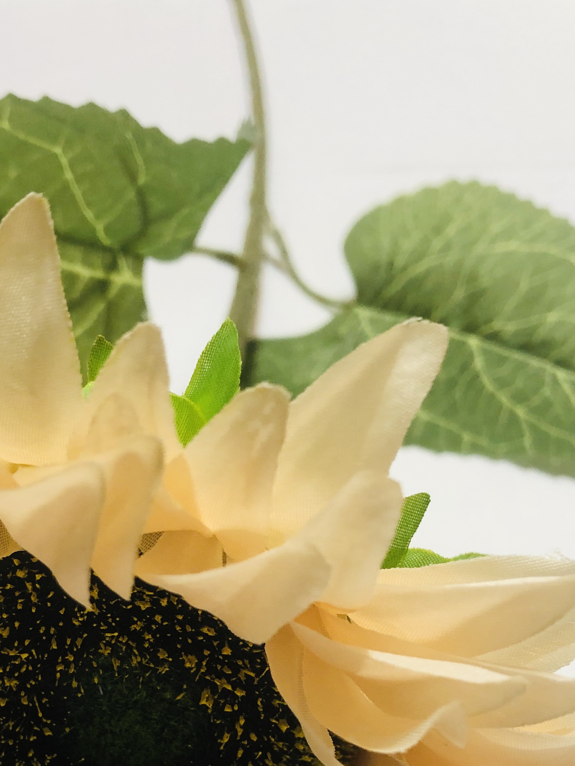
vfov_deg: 35.5
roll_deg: -0.2
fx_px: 1152
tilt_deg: -39.9
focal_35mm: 52
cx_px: 158
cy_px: 621
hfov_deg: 27.7
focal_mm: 3.99
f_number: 1.8
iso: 40
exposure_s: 1/25
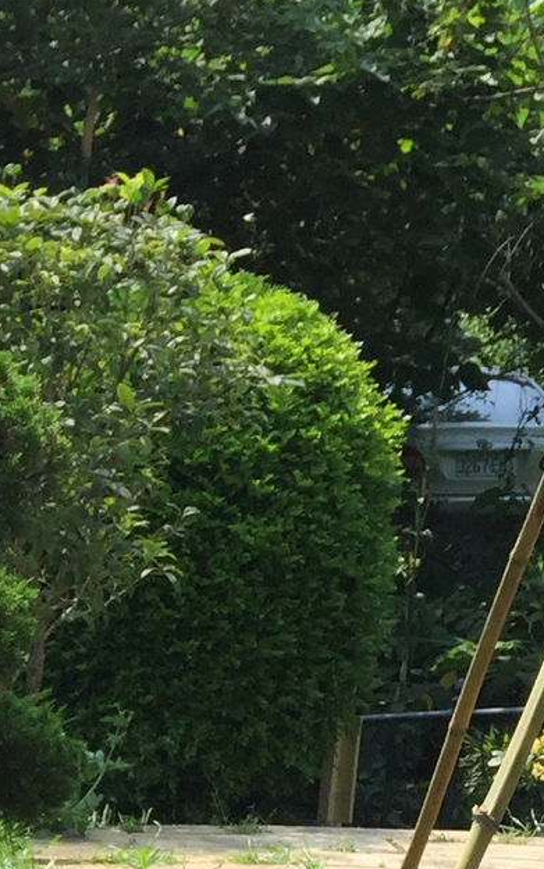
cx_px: -580
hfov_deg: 10.2
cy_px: 1286
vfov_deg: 16.2
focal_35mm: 118
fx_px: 2797
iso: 32
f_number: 2.2
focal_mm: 4.15
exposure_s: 1/942
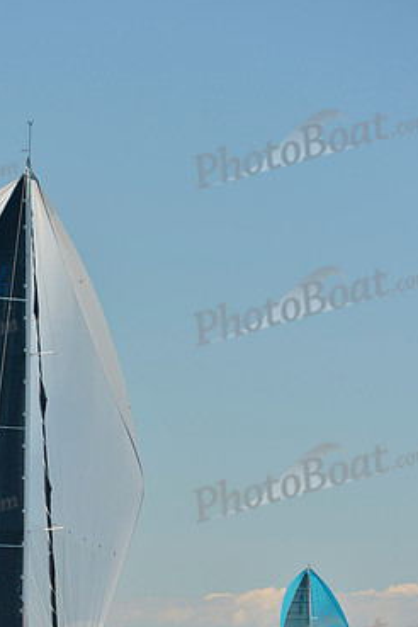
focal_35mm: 212
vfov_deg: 9.7
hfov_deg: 6.5
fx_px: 3692
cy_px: 415
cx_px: 106
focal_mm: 135
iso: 400
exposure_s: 1/1250
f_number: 5
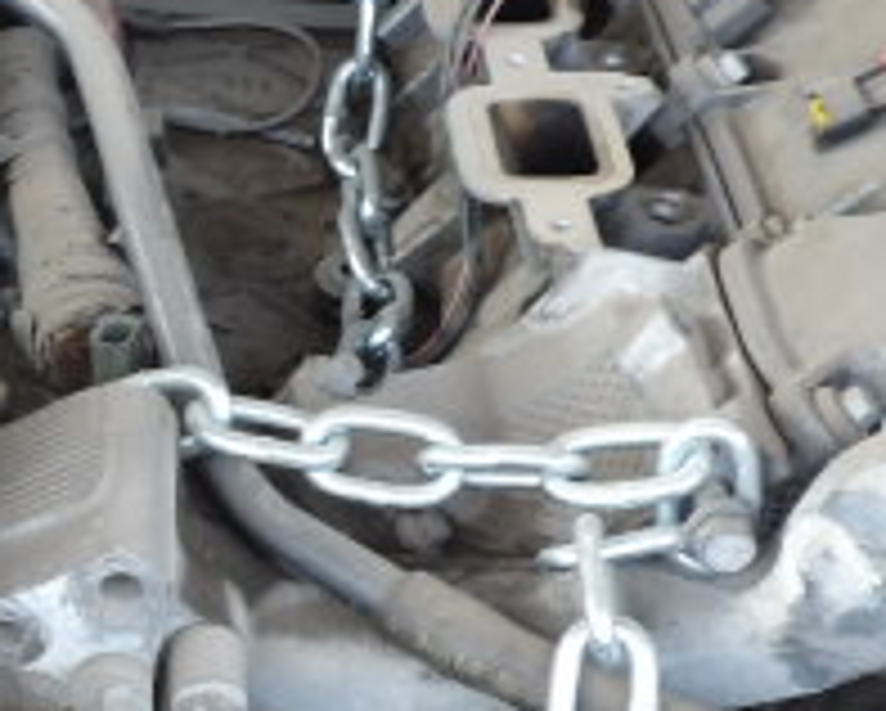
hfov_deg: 24.2
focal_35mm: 76
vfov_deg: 20.1
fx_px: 1995
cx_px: 67
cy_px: 472
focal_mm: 4.3
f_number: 3.2
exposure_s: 1/33
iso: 122
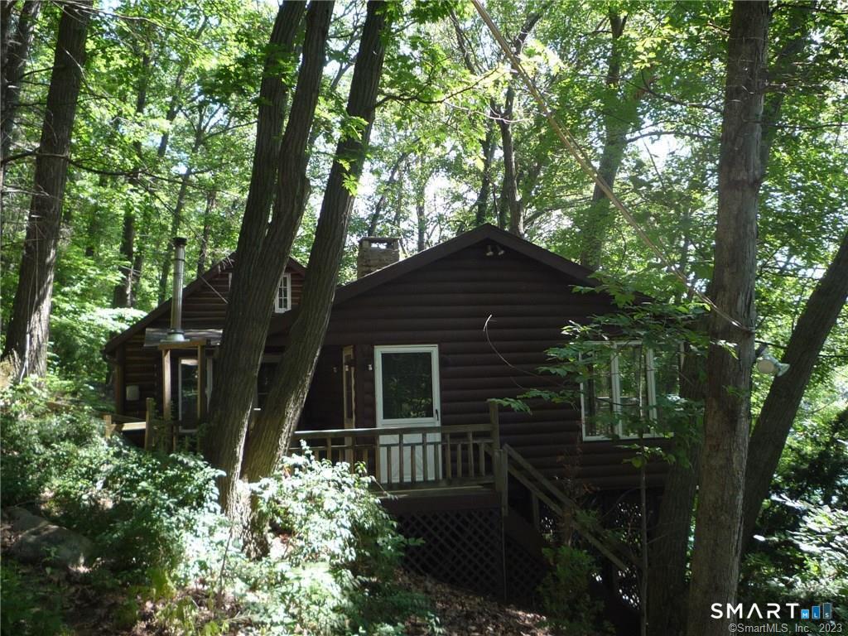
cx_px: 424
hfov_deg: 55.4
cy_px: 318
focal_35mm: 33
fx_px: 808
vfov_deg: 42.9
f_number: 2.8
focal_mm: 4.4
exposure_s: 1/100
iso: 100
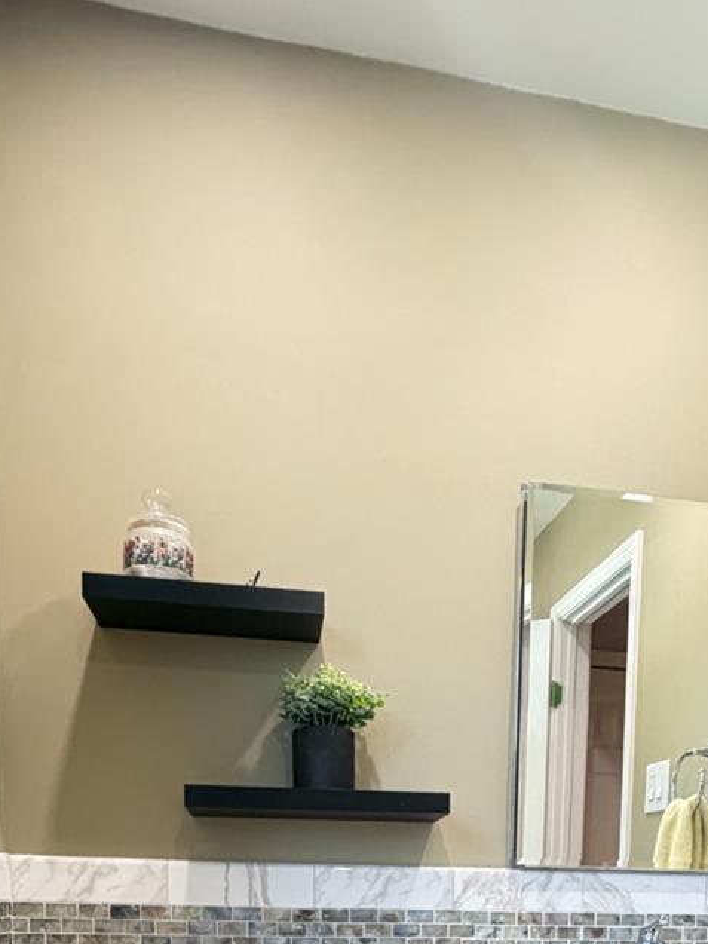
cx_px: 437
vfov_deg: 44.7
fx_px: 900
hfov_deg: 42.7
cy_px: 992
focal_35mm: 33
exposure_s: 1/60
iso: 400
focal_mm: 2.22
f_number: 2.2
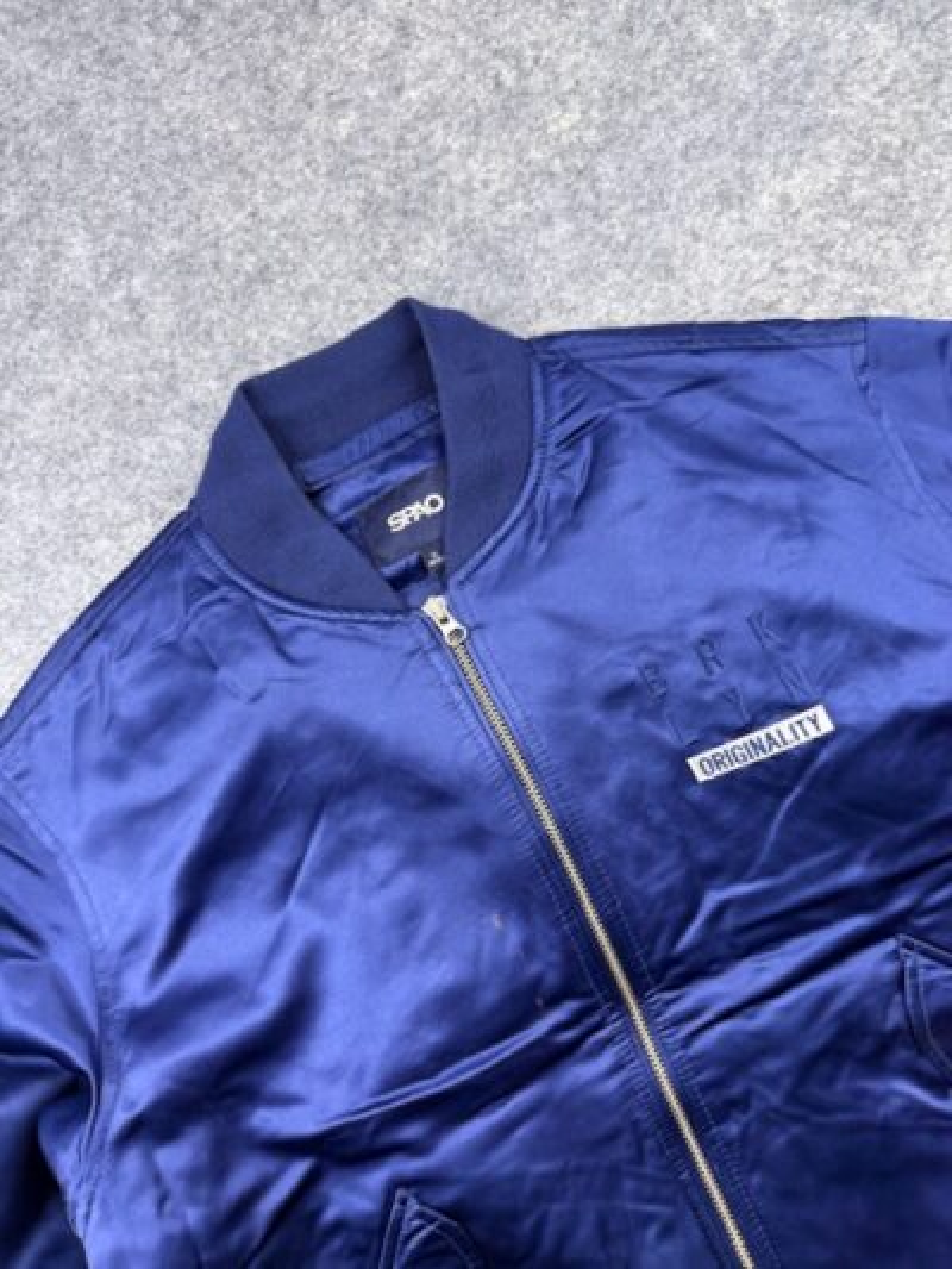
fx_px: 880
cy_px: 634
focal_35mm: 24
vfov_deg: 71.6
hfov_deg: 56.8
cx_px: 476
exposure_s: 1/100
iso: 125
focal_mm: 6.76
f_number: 1.78
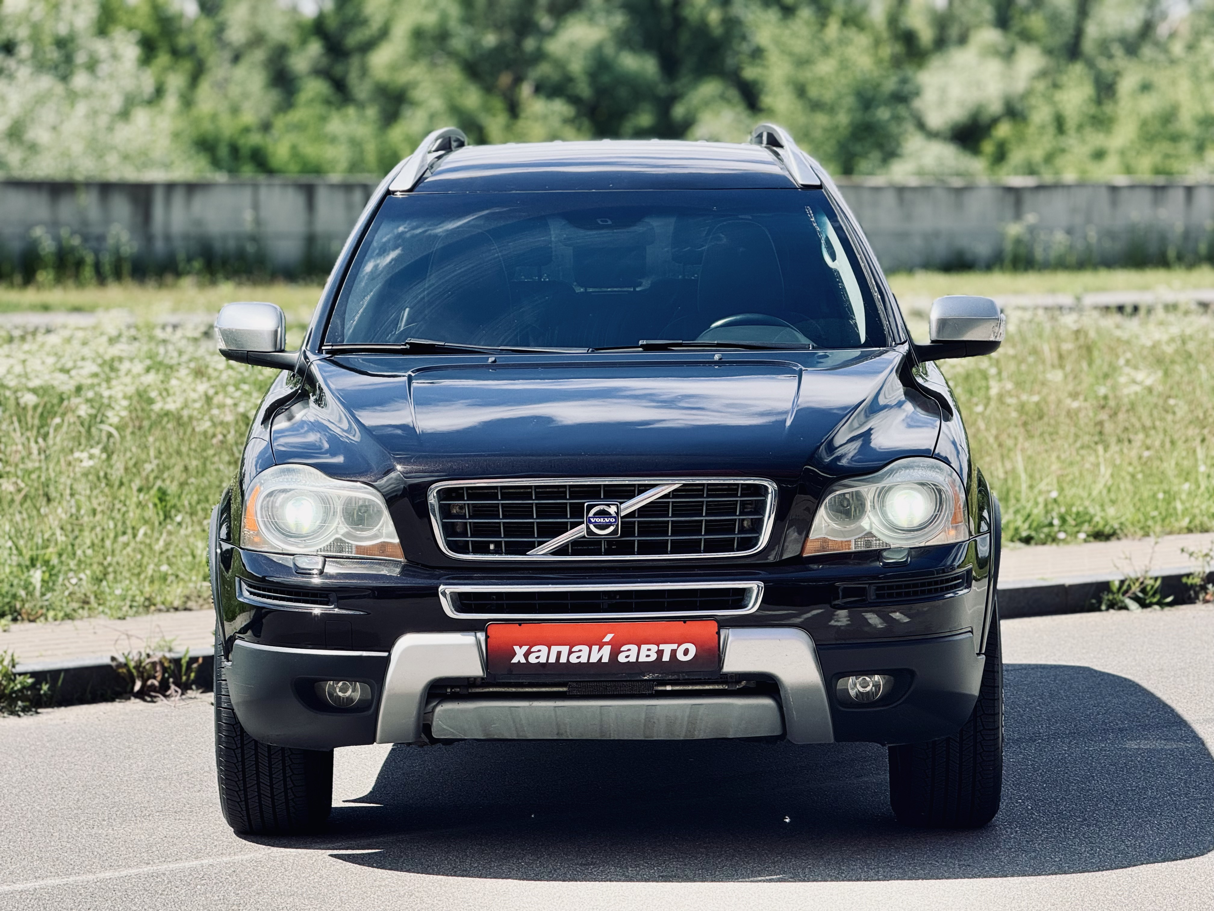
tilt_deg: -3.1
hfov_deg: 16.4
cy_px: 456
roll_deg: +0.4
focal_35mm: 120
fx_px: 4208
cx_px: 607
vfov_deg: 12.3
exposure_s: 1/830
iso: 50
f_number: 2.8
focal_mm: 15.66
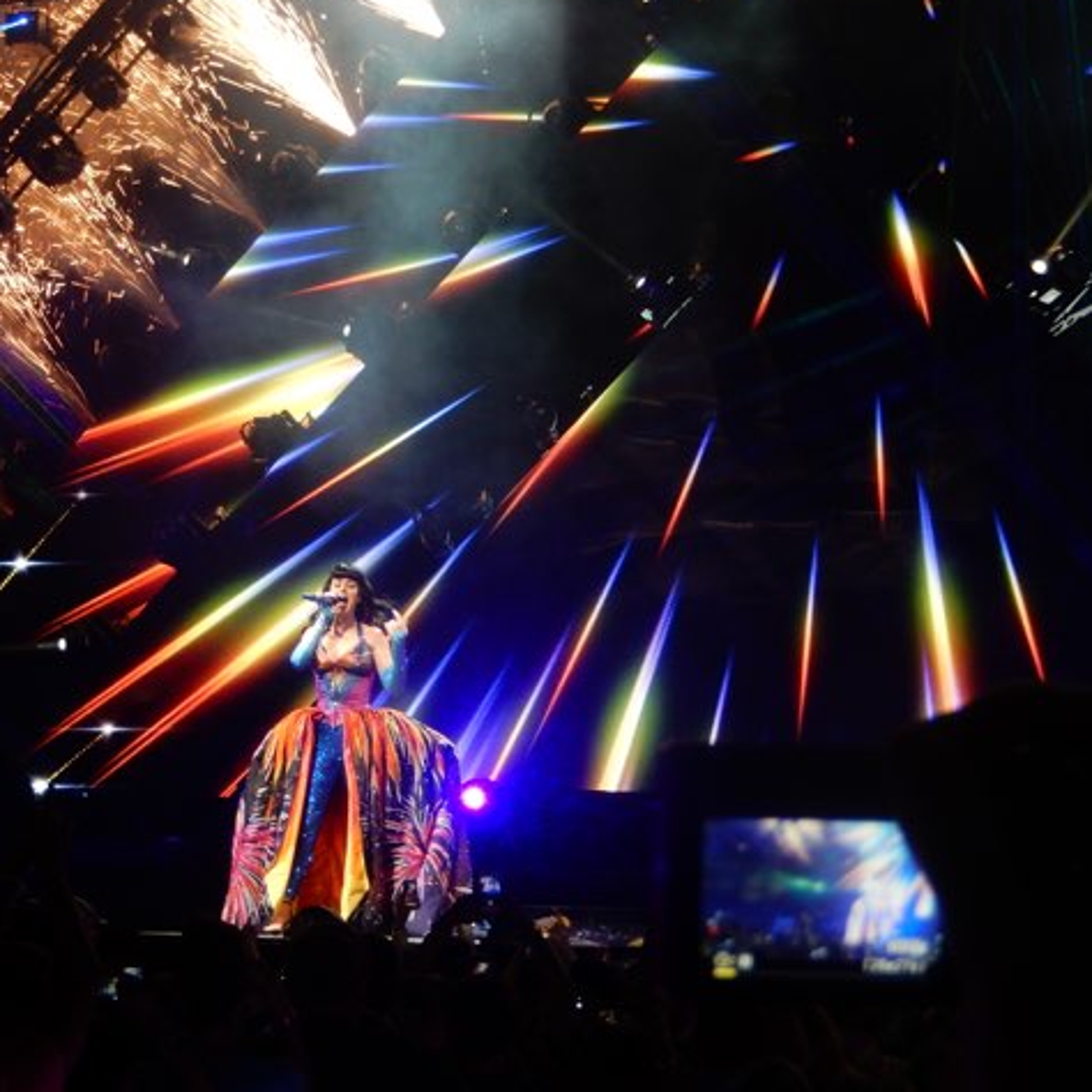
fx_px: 3890
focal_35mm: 109
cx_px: 329
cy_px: 659
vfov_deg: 16.0
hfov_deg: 15.9
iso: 220
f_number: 4.9
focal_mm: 13.1
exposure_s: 1/30
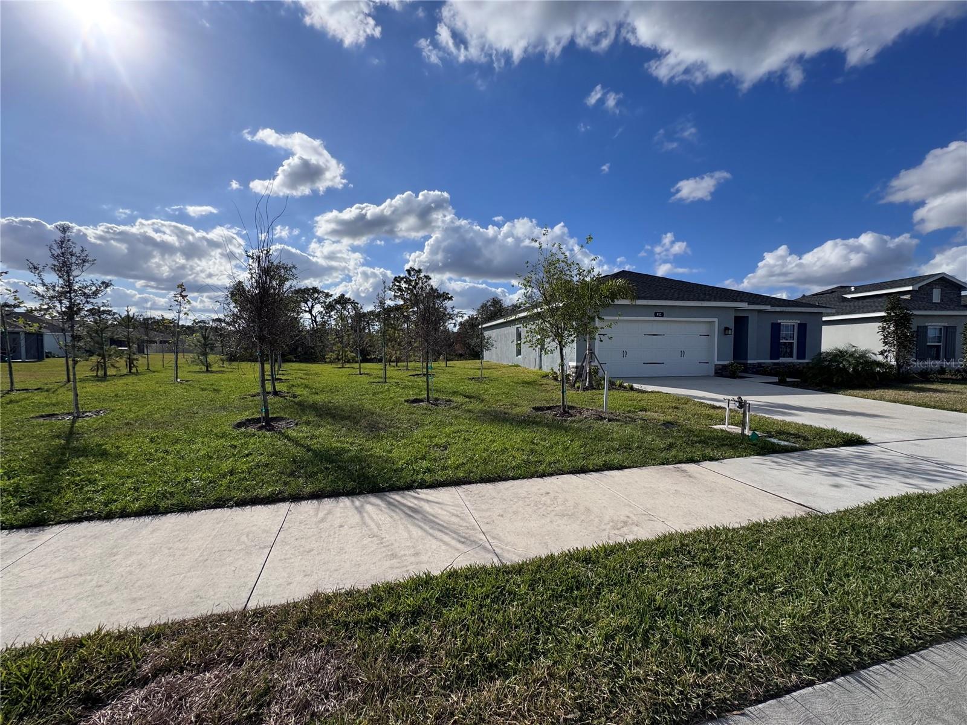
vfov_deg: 85.7
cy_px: 362
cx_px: 484
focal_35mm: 14
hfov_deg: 102.1
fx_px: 391
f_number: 2.2
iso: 50
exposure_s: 1/3717
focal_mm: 2.22
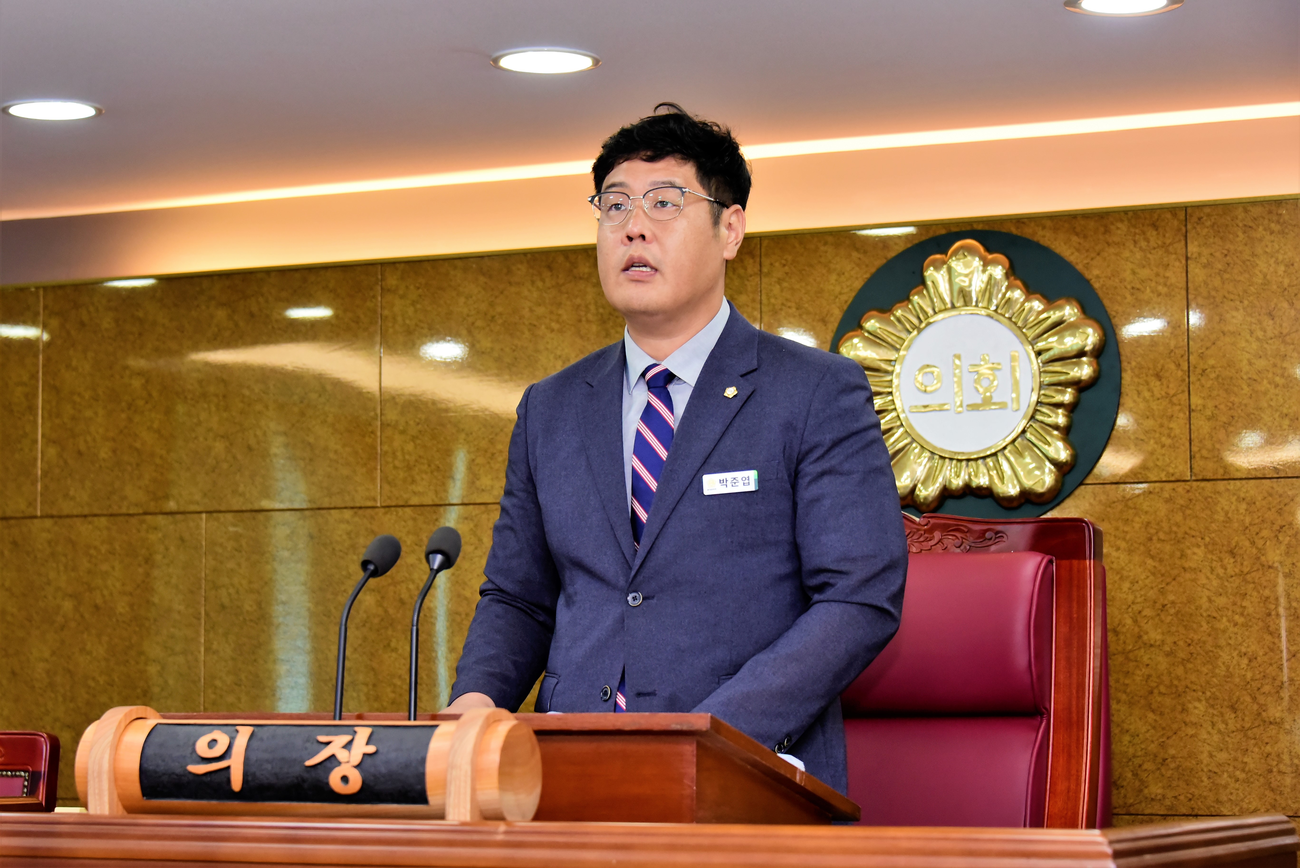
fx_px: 2529
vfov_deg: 19.5
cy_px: 434
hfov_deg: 28.8
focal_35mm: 70
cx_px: 650
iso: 2500
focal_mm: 70
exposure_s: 1/250
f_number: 5
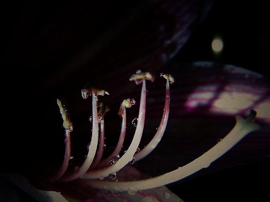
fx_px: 250
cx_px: 129
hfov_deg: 56.8
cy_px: 105
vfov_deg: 44.2
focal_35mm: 32
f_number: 3.5
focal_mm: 5.4
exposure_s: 1/83.8
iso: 160
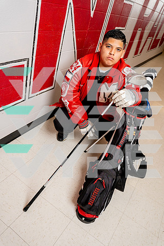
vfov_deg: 67.4
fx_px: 184
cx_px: 82
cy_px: 123
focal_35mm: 27
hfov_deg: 47.9
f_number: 5.6
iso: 250
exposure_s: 1/200
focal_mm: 27
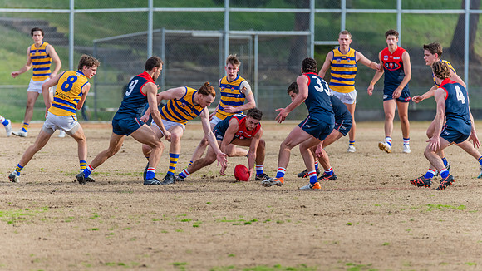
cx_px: 238
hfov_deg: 4.0
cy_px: 154
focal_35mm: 539
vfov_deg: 2.3
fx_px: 6883
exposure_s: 1/1600
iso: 900
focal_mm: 500
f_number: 6.3
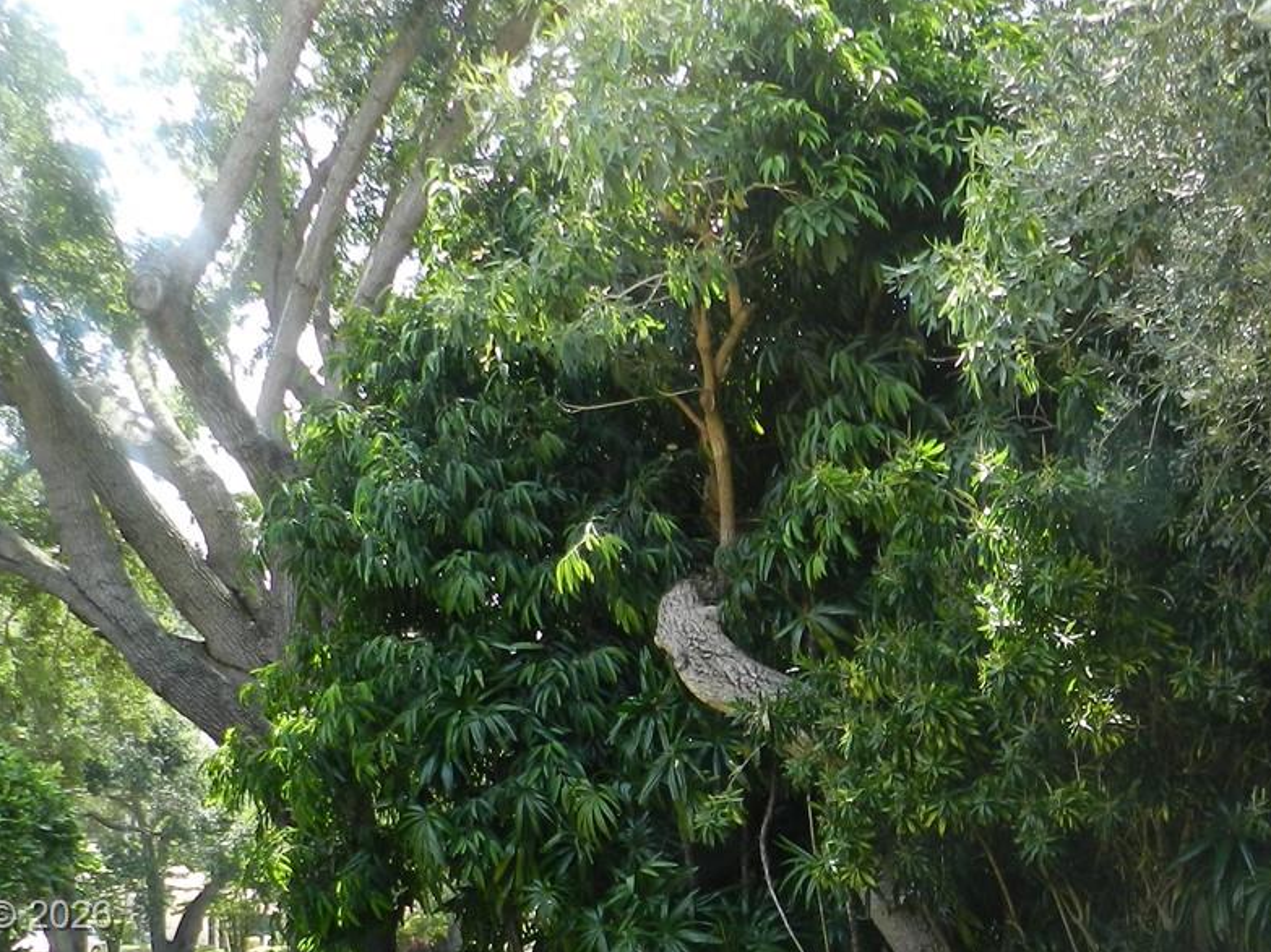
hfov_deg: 39.6
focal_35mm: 47
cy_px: 918
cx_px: 906
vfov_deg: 29.2
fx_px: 1725
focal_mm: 4
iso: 160
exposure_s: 1/200
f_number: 3.4
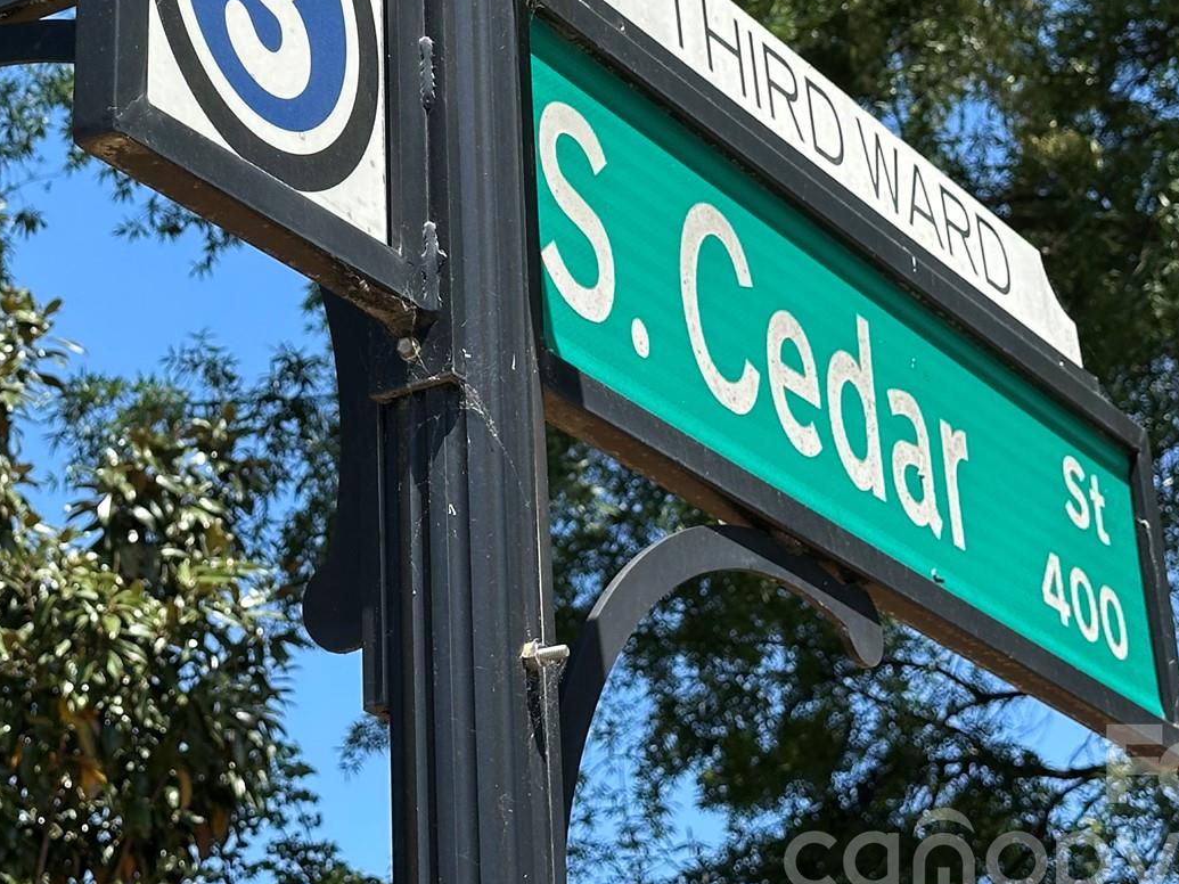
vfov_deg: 15.4
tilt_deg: +26.7
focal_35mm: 95
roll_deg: -0.1
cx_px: 303
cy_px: 73
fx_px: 3235
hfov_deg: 20.5
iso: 64
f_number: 1.78
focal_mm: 6.86
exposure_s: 1/1453
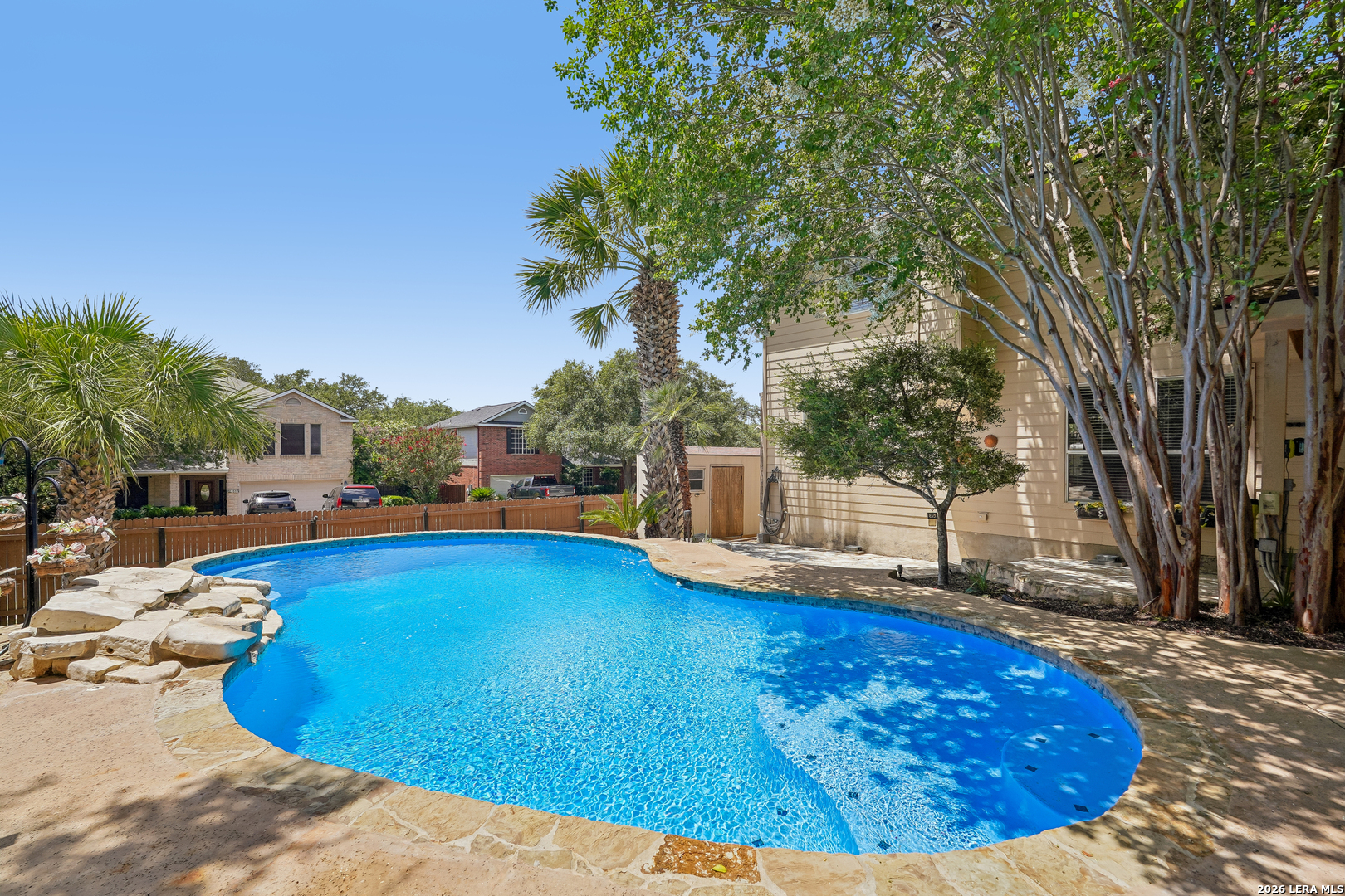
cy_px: 448
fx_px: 616
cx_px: 672
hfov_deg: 95.0
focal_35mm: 16
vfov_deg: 72.1
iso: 100
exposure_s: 1/320
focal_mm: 16.5
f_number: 8
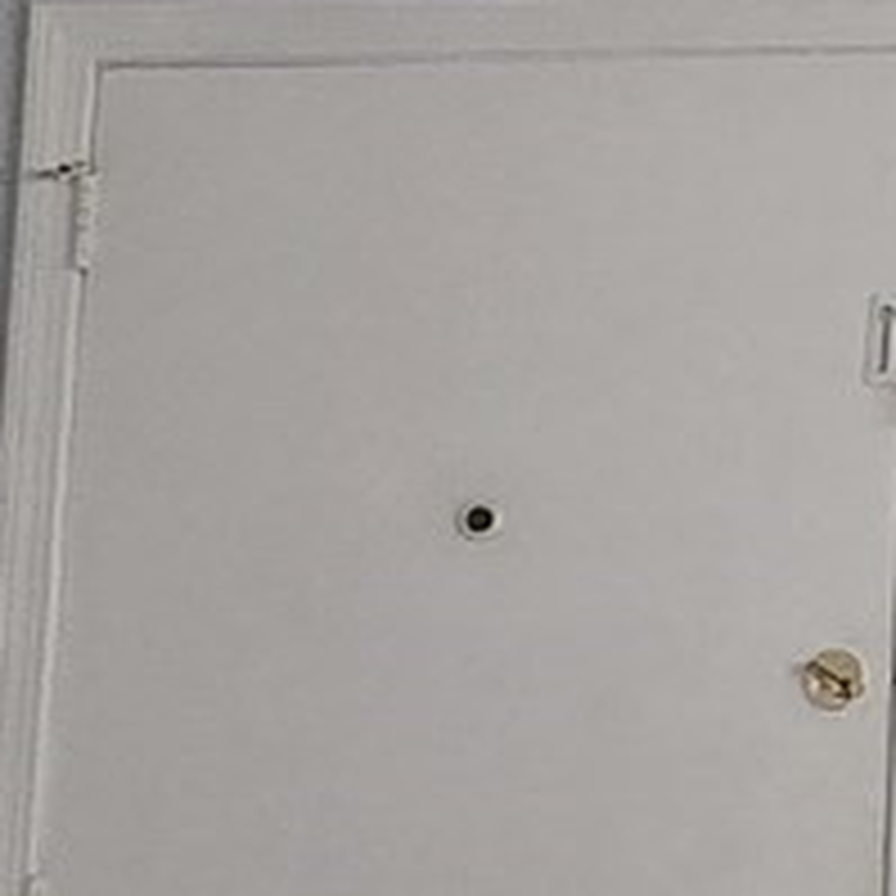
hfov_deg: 11.5
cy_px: 576
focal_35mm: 118
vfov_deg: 14.8
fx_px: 3456
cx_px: 2305
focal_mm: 2.2
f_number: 2.2
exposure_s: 1/60
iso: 250
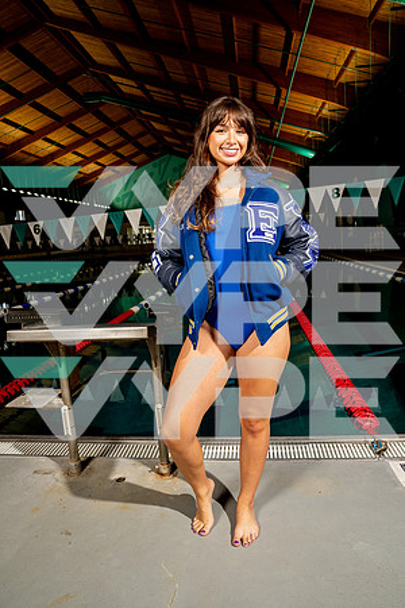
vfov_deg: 73.7
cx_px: 202
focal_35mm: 24
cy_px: 304
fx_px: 405
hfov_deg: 53.1
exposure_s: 1/125
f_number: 7.1
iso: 500
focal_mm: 24
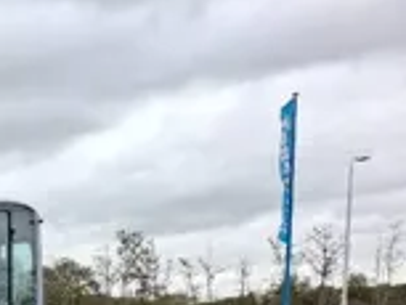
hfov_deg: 21.8
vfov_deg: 18.4
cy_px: 446
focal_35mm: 72
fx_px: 845
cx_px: -228
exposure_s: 1/421
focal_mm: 5.54
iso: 50
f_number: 1.8
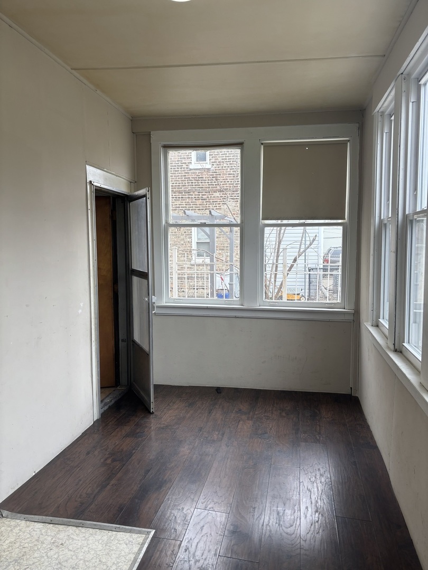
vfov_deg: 67.3
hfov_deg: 53.1
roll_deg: +0.0
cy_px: 285
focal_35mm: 26
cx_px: 214
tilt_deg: -5.6
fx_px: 429
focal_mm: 5.96
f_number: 1.6
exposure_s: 1/120
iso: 40
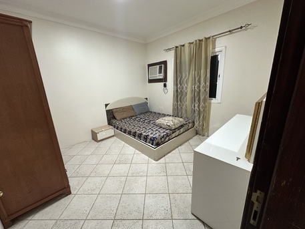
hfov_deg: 102.0
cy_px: 114
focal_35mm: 14
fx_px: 123
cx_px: 152
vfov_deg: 85.7
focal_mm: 2.22
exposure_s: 1/60
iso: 320
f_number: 2.2
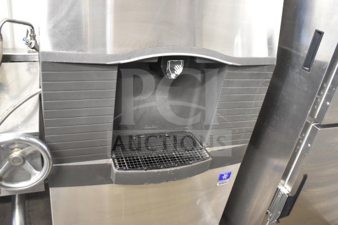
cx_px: 169
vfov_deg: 43.6
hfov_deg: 61.9
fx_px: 282
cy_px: 112
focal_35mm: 30
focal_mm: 20
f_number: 3.8
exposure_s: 1/60
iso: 6400
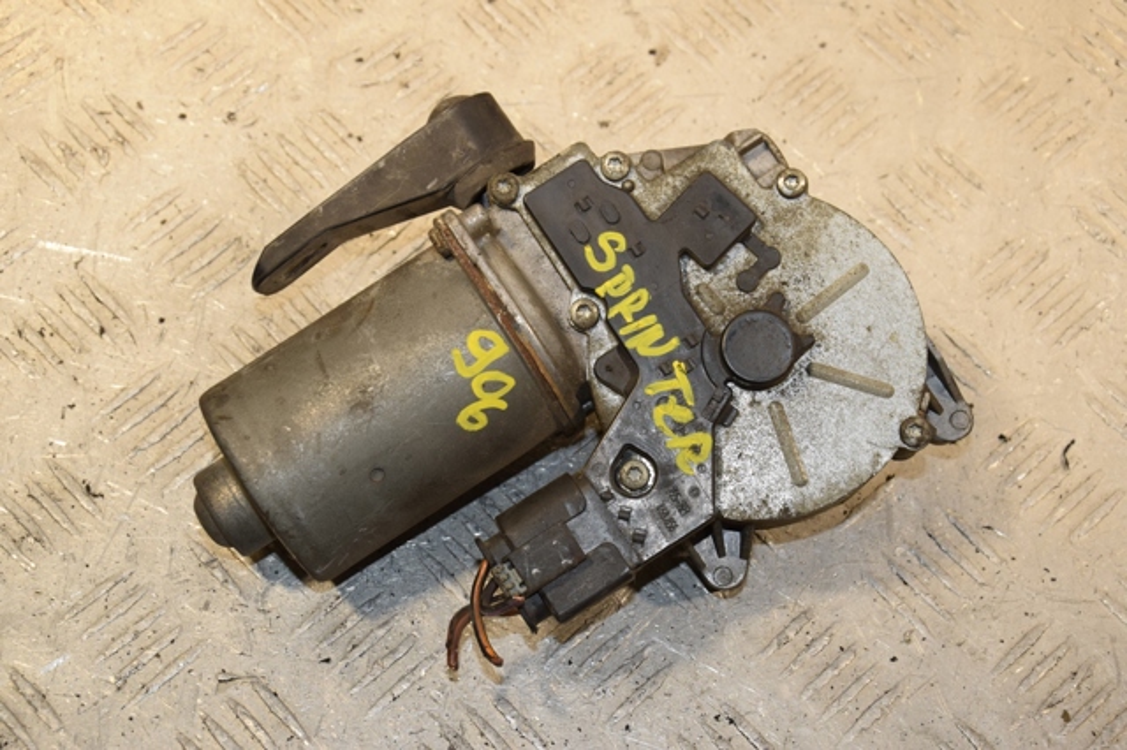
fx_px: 2253
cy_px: 375
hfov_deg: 28.1
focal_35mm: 72
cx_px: 564
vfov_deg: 18.9
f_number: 7.1
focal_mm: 48
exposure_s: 1/200
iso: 800
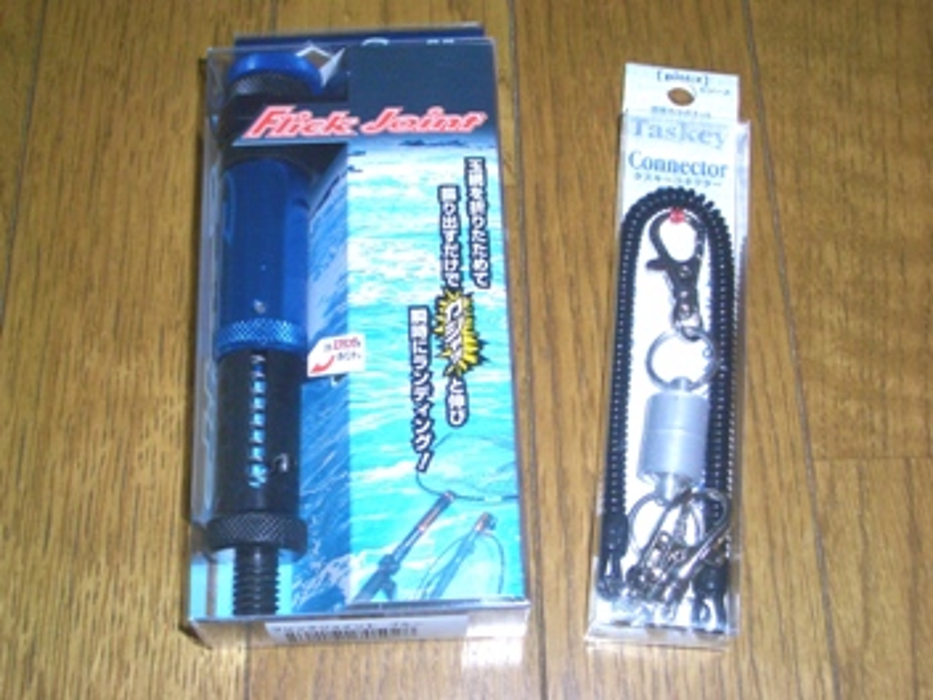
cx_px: 466
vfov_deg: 29.7
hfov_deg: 38.9
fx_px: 1321
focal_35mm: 49
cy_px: 350
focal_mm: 8.2
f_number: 5
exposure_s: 1/60
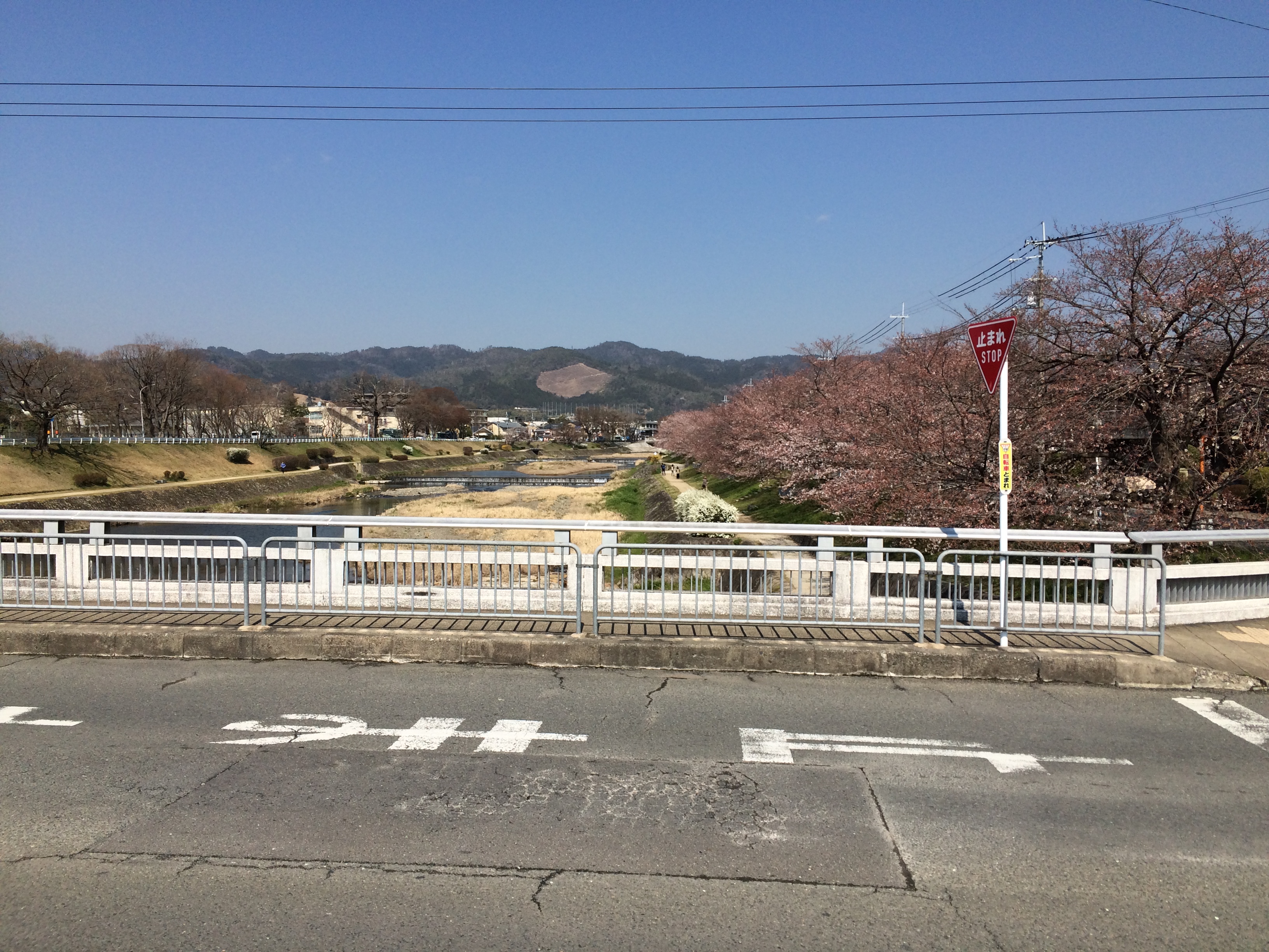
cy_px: 476
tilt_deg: -2.8
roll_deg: +0.2
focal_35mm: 29
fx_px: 1063
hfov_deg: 61.7
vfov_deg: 48.2
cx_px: 634
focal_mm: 4.15
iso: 32
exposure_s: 1/2740
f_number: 2.2
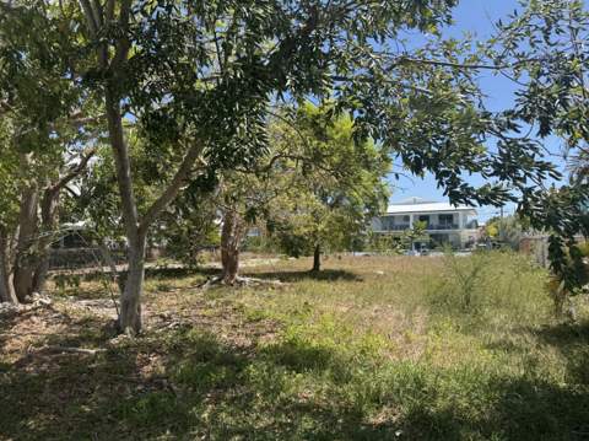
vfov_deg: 56.7
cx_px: 294
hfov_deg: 71.7
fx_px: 408
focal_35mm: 24
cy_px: 220
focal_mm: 6.76
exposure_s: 1/2331
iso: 80
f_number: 1.78
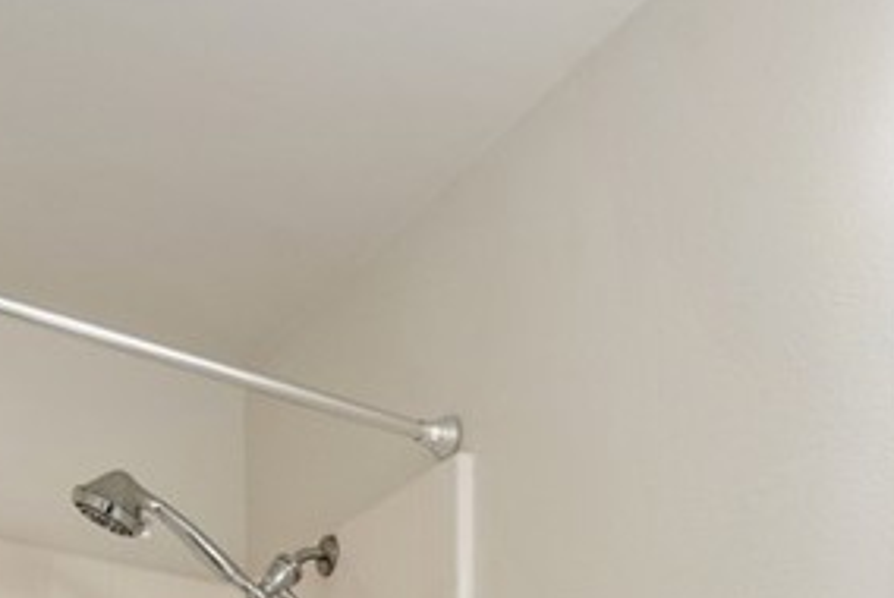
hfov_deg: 36.6
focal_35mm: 54
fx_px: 1342
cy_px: 1006
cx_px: 557
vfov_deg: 19.9
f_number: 5.6
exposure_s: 1/125
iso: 400
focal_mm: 15
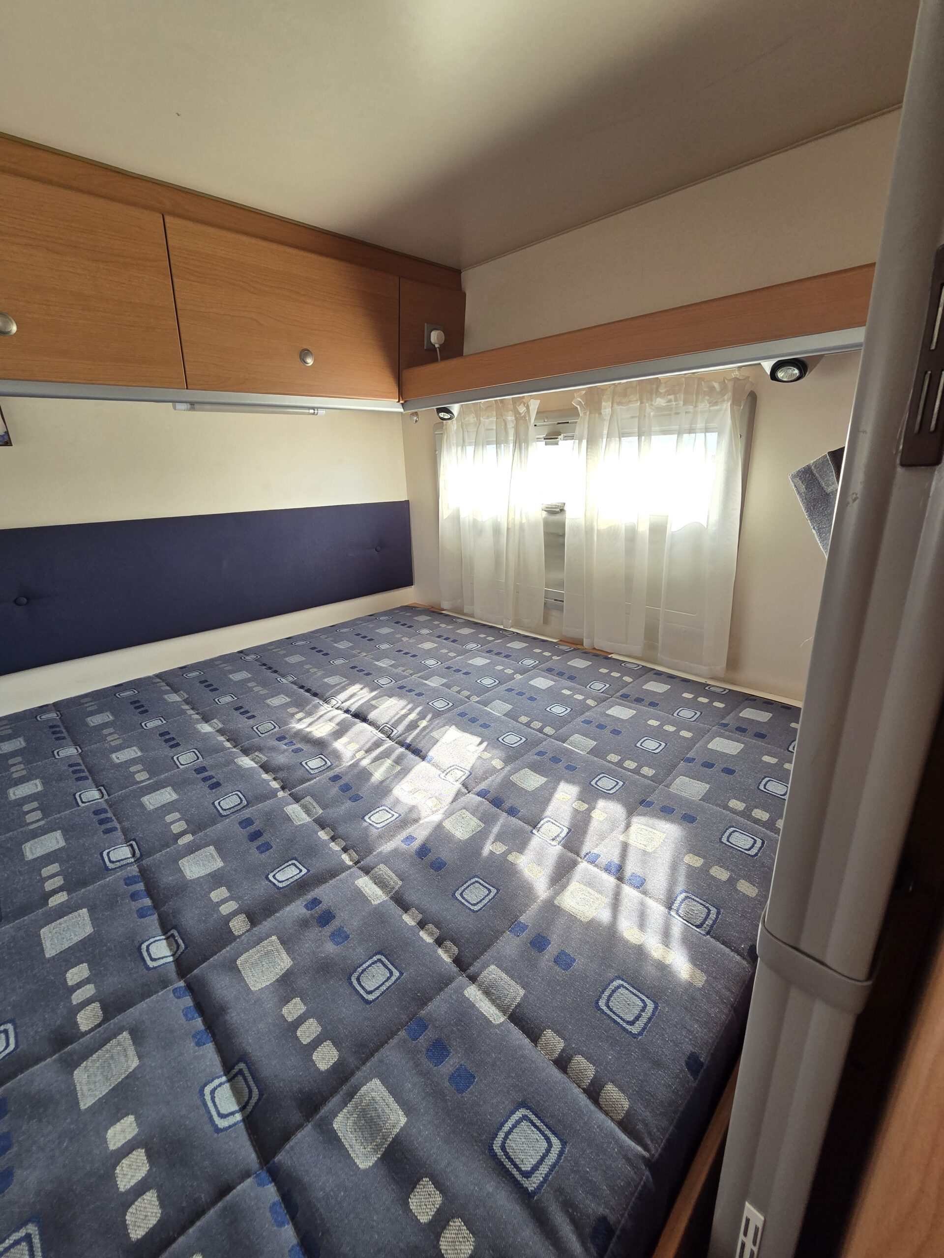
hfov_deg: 89.9
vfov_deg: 106.2
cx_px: 472
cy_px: 629
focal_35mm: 13
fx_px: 473
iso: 100
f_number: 2.2
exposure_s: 1/100
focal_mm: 2.2
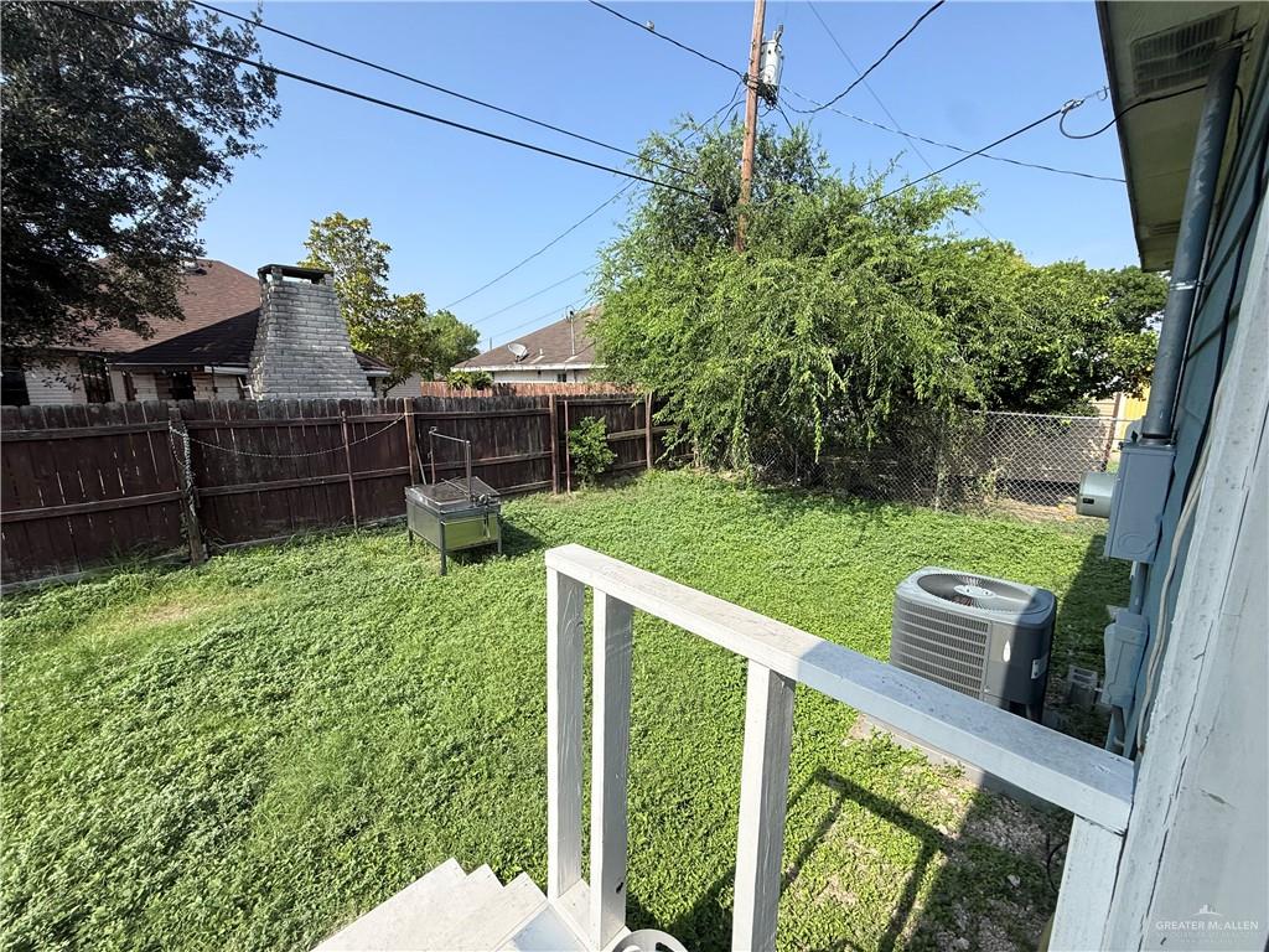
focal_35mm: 14
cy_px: 476
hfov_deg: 102.1
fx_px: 513
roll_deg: -0.9
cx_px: 634
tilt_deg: -10.2
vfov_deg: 85.7
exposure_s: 1/1613
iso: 50
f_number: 2.2
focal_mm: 2.22
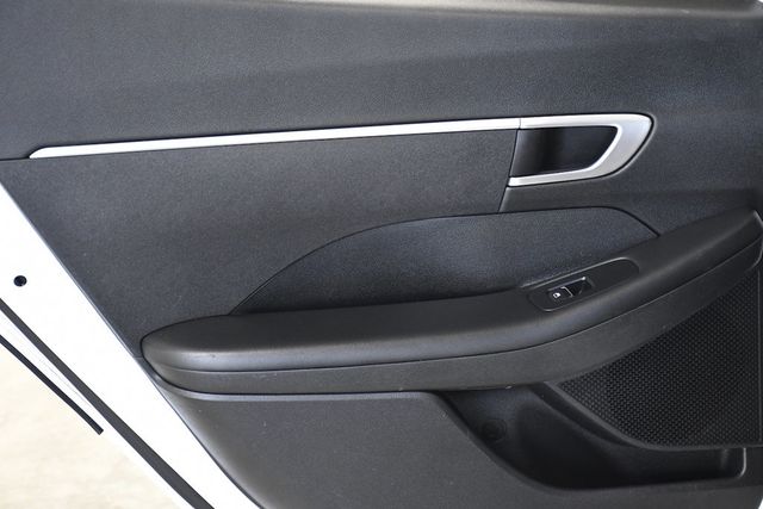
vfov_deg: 18.2
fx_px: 1590
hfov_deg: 27.0
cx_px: 382
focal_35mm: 75
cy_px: 254
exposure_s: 1/160
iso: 2500
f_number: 4.8
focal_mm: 50
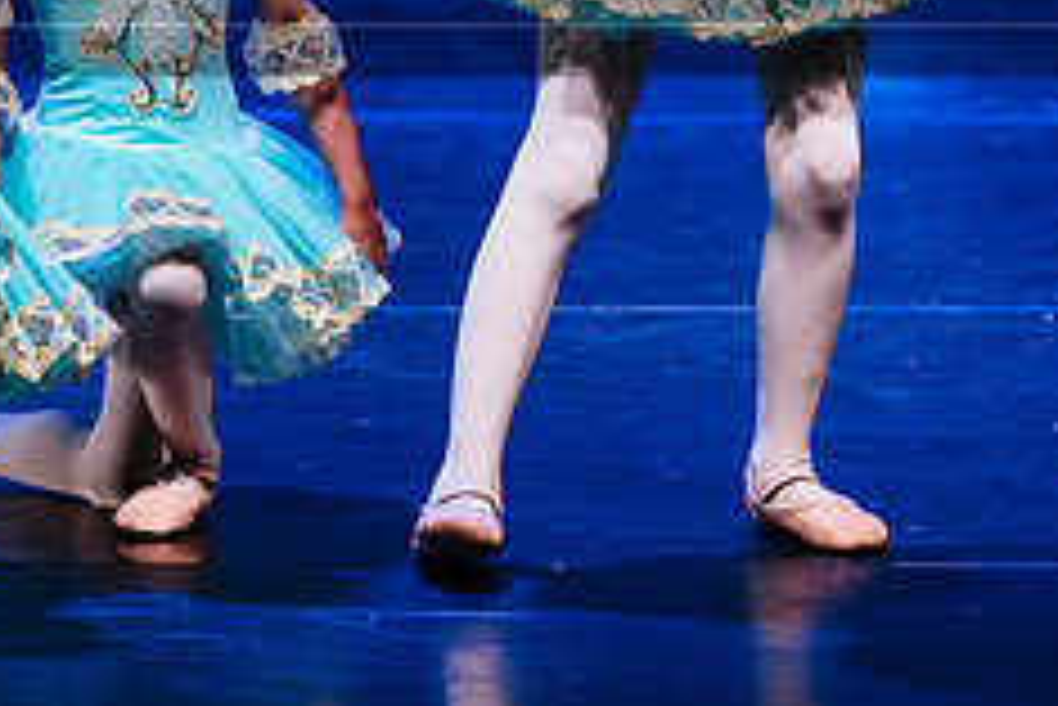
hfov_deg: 3.7
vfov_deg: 2.5
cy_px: -150
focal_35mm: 556
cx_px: 91
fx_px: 16350
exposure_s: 1/500
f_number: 2.8
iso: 1250
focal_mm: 198
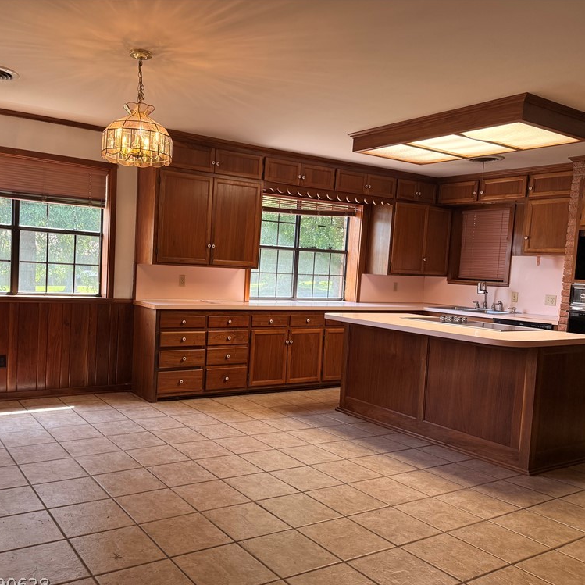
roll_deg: -2.7
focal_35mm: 29
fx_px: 554
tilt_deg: -2.6
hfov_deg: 54.7
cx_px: 205
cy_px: 298
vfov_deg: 55.6
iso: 200
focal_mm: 6.76
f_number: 1.78
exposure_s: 1/216
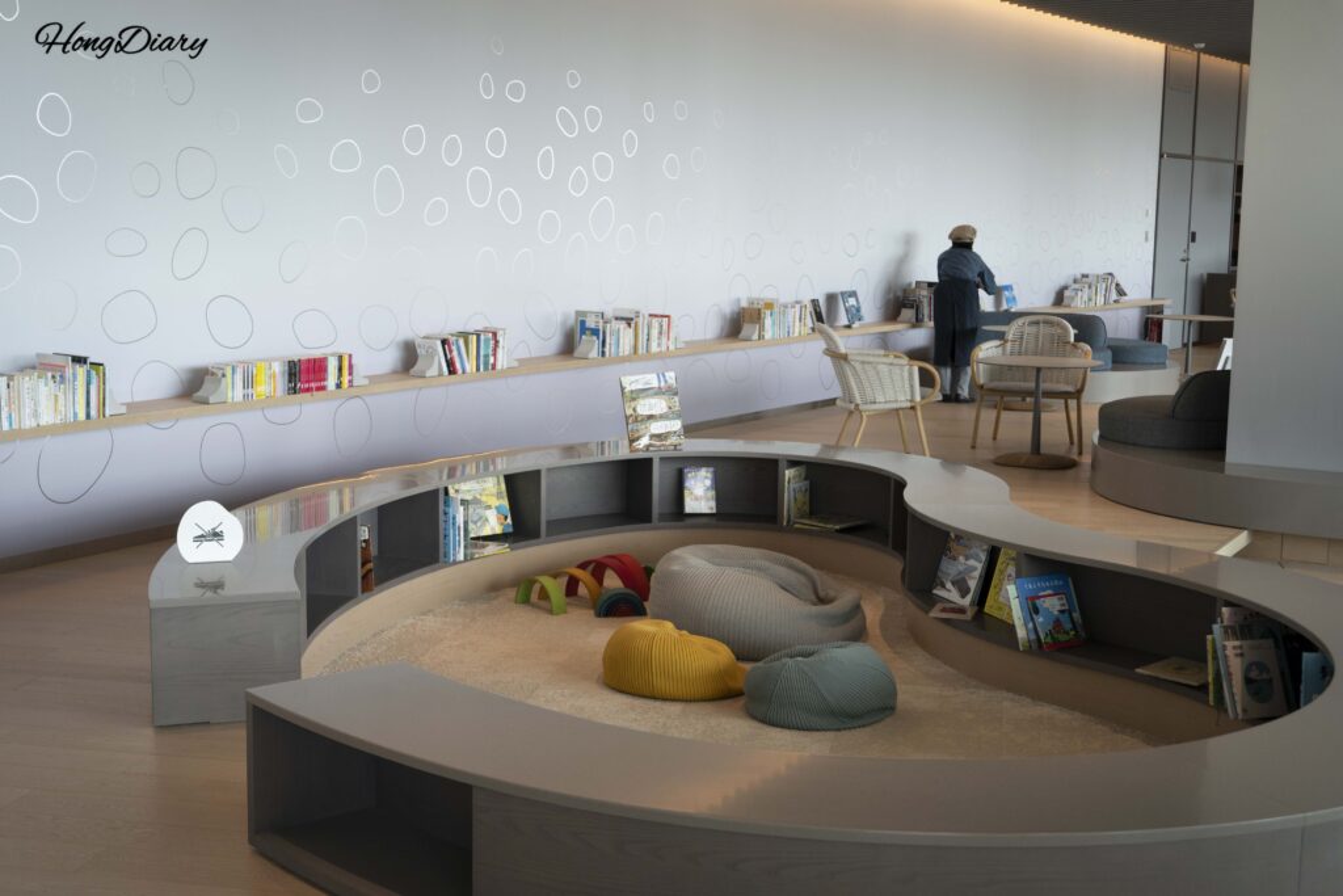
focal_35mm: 45
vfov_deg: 29.9
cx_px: 672
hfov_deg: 43.6
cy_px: 448
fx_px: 1679
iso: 800
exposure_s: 1/160
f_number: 5.6
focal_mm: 45
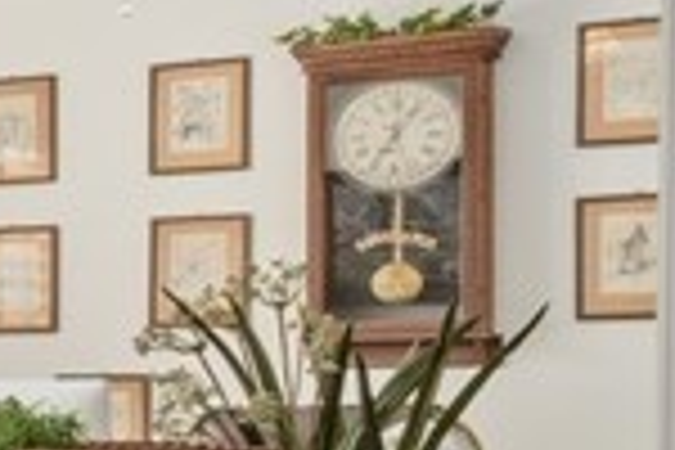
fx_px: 2437
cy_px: 461
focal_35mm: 130
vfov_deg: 10.5
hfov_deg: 9.5
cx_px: -1652
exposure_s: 1/5
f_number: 8
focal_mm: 12
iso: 320
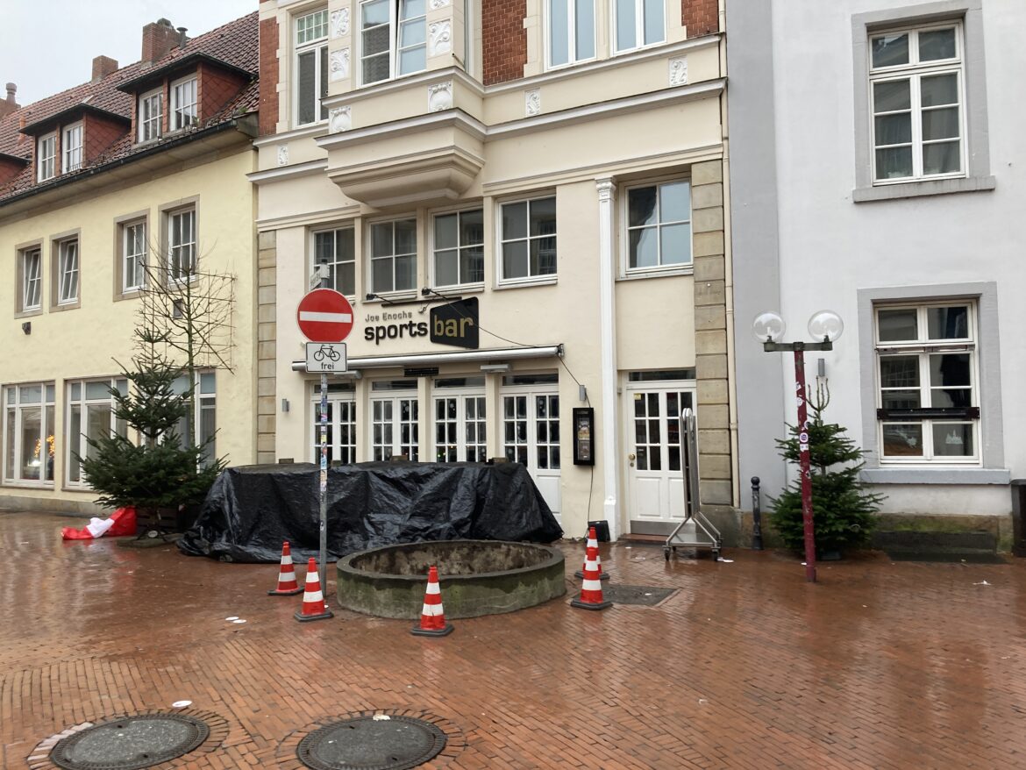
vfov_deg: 49.8
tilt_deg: +3.1
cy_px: 385
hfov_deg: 63.4
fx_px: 830
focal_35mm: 28
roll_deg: +0.5
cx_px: 513
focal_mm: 3.99
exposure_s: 1/100
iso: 64
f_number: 1.8
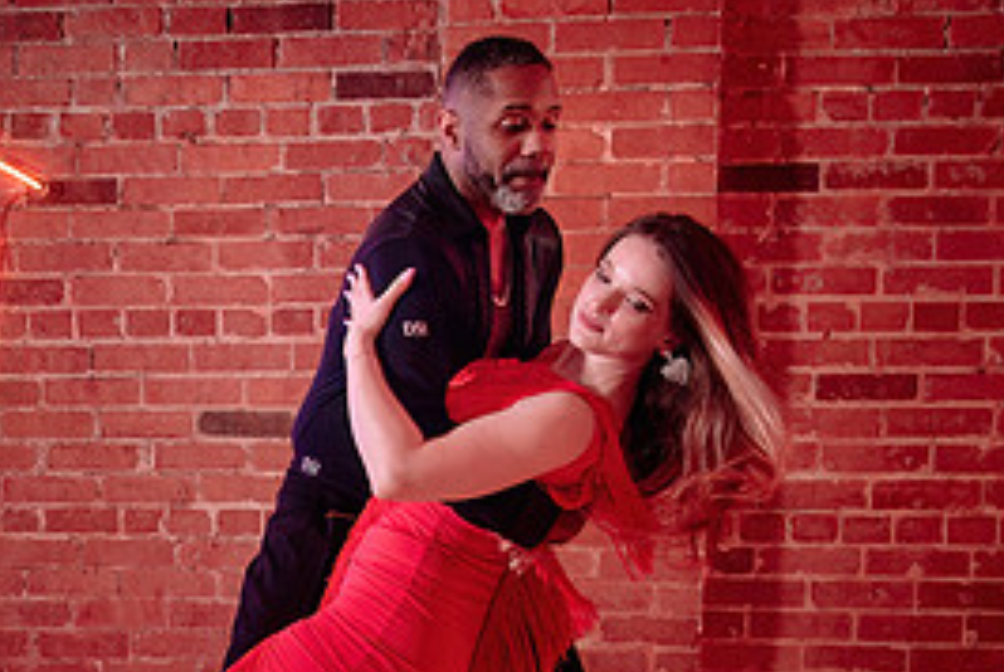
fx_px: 2094
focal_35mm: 75
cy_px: 550
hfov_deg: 26.2
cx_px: 134
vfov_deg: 18.0
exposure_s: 1/100
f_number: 2.8
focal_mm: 29
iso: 640
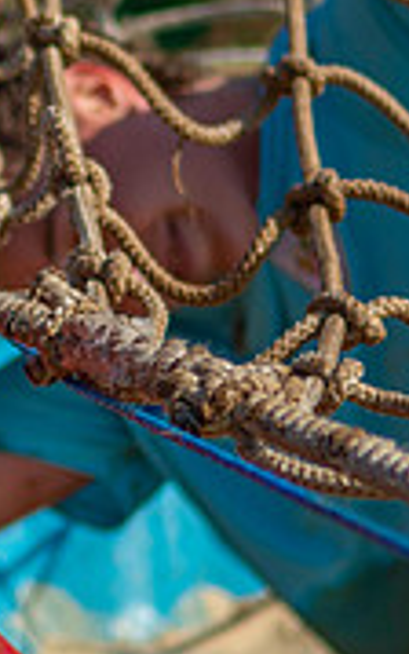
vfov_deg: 6.4
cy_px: 147
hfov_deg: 4.0
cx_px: -331
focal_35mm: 327
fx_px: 5827
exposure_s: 1/5000
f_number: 2.8
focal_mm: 55
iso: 100
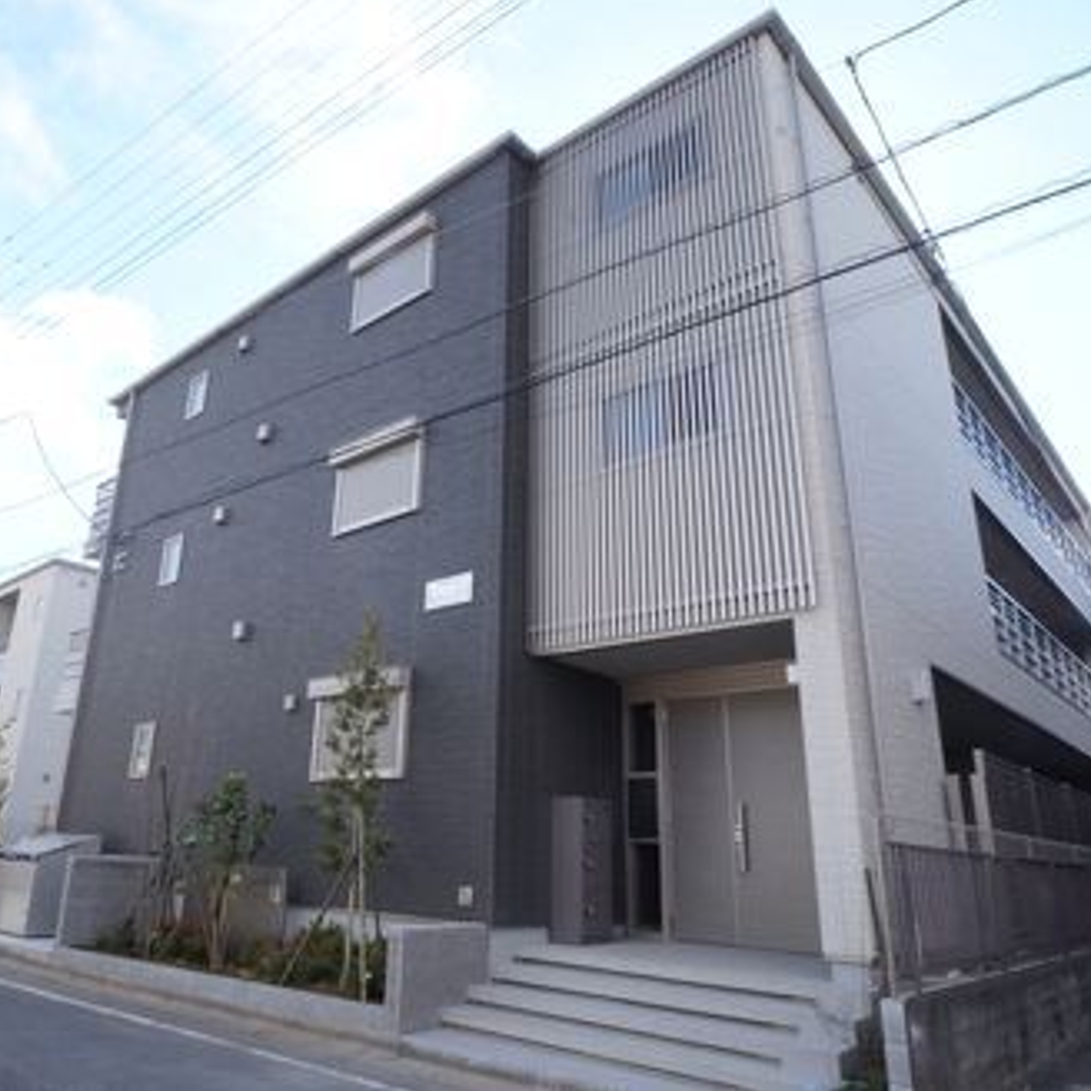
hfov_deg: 52.3
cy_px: 544
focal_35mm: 31
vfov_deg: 52.5
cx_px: 449
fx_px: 1105
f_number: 22
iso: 640
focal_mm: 16
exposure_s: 1/60
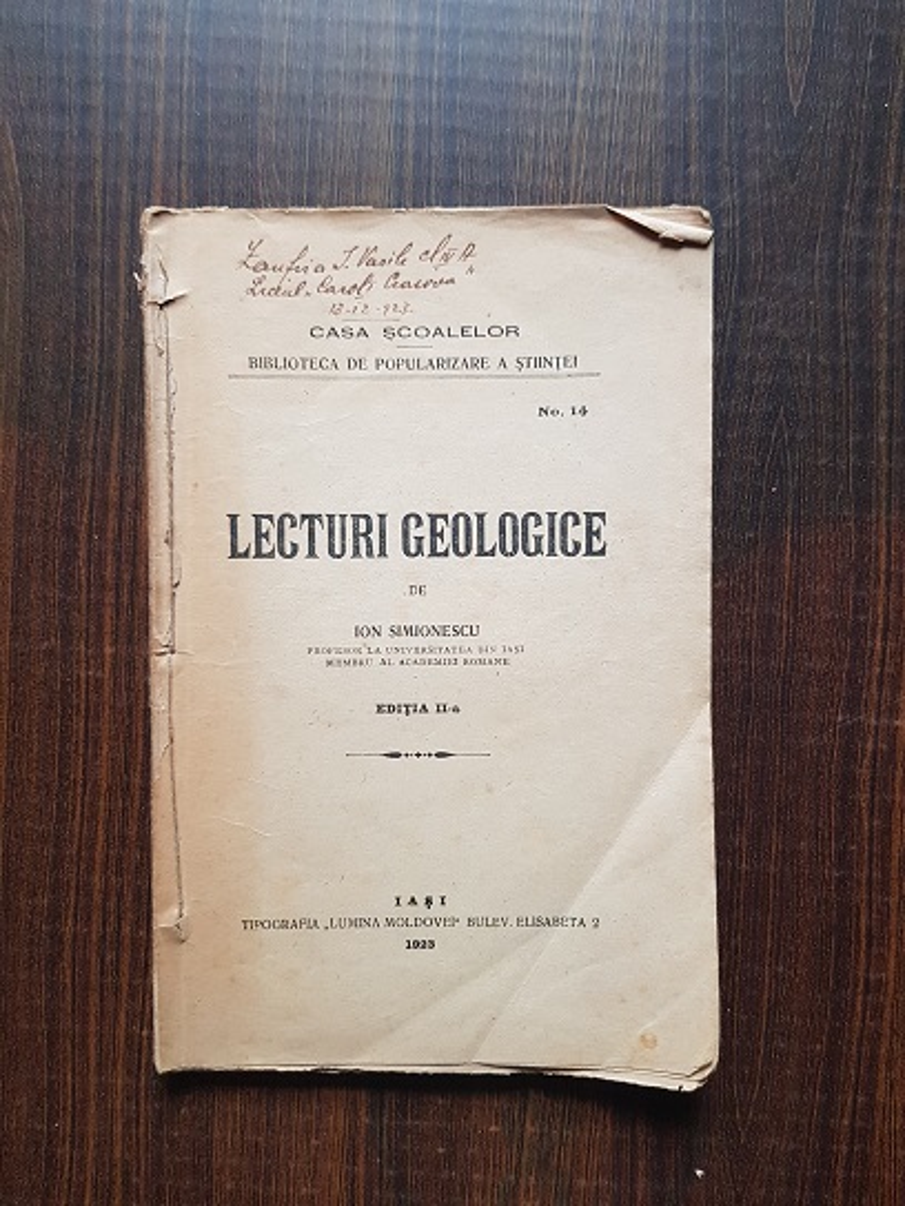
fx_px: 906
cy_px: 603
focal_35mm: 26
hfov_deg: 53.1
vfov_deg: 67.3
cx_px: 452
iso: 160
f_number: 1.7
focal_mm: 4.3
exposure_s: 1/50
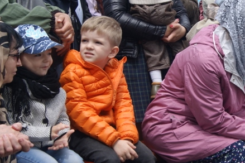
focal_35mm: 98
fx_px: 666
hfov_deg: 20.4
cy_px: 68
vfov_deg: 13.9
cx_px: 218
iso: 100
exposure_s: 1/160
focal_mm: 28
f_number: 9
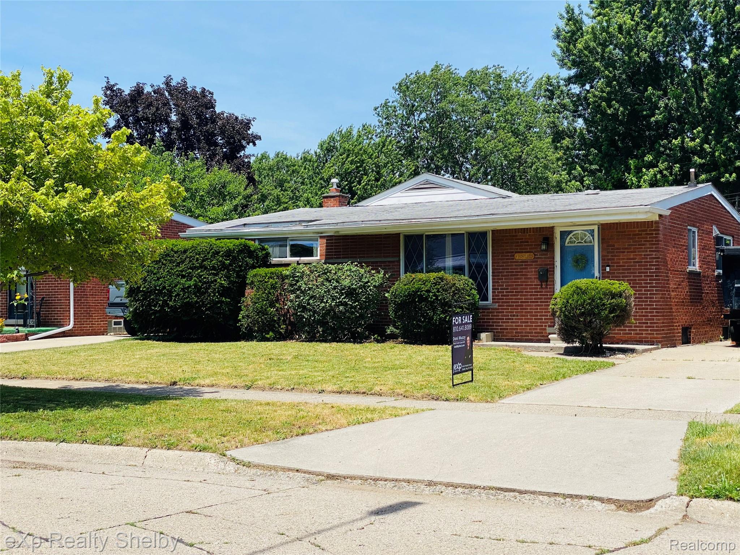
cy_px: 278
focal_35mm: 52
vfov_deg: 28.0
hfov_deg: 36.8
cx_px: 370
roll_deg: +0.3
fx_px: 1112
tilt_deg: +2.0
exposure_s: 1/1497
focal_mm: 6
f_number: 2
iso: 20
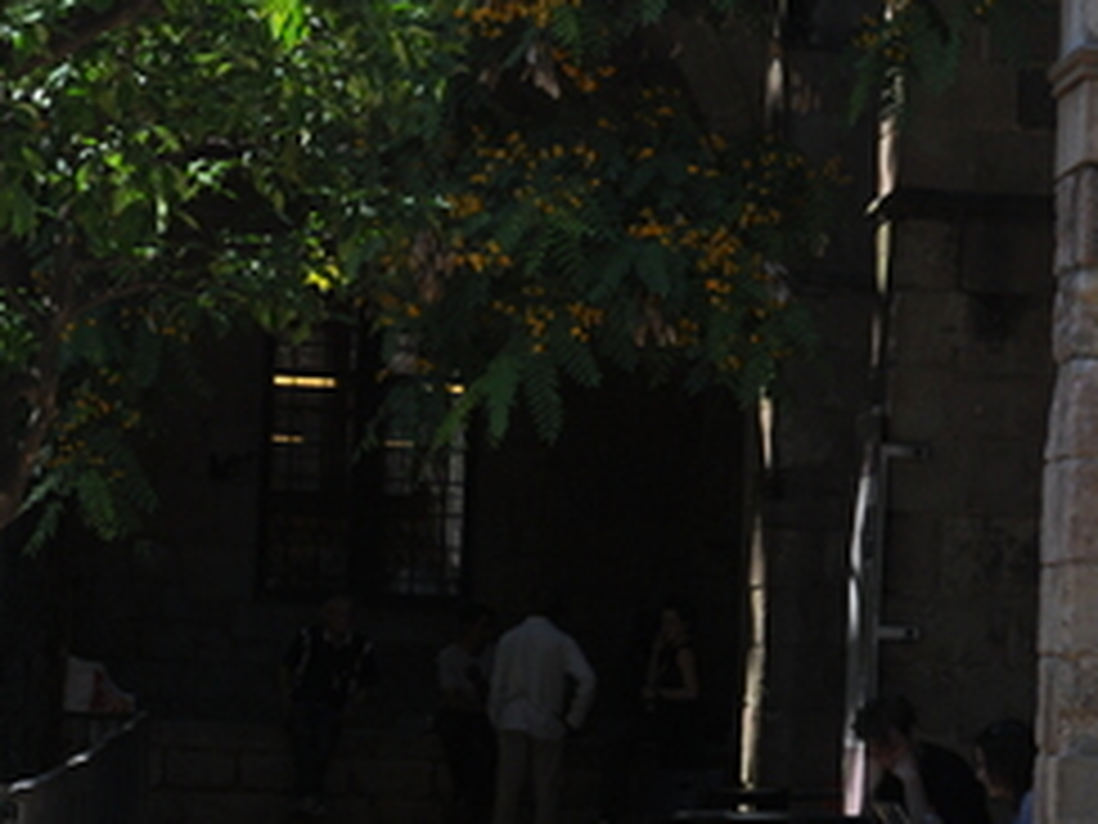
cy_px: 680
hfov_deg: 11.2
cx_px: 976
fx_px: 5560
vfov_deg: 8.5
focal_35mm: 175
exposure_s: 1/320
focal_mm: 45
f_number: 9
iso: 200
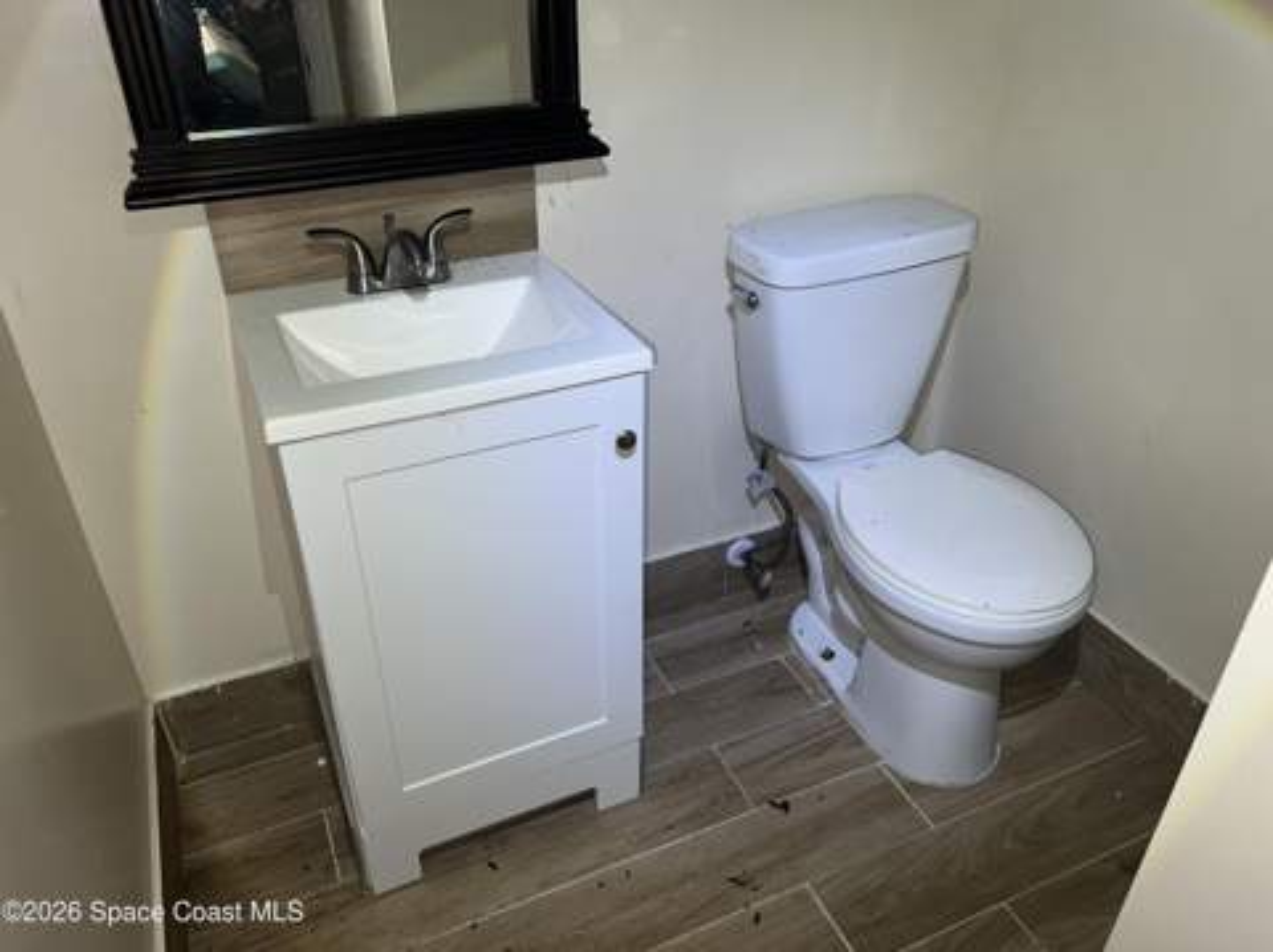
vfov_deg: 53.0
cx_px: 636
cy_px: 476
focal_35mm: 26
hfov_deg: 67.4
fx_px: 955
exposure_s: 1/33
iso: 64
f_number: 1.5
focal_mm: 5.7
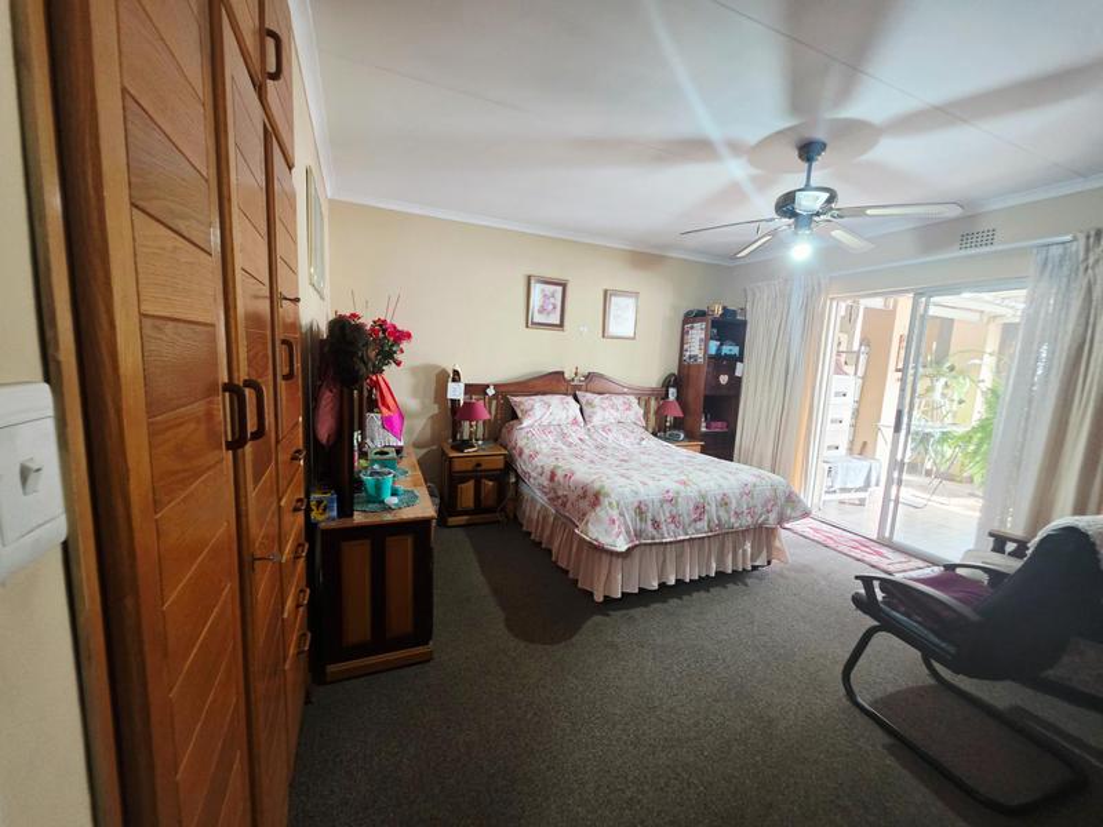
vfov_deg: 89.9
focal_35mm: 13
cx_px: 552
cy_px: 414
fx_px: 414
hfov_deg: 106.2
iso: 320
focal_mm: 2.2
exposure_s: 1/50.3
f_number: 1.9
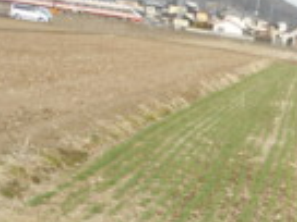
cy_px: 320
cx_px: 328
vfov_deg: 15.9
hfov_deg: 21.6
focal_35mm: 86
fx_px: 738
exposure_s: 1/500
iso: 80
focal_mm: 4.6
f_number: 3.2
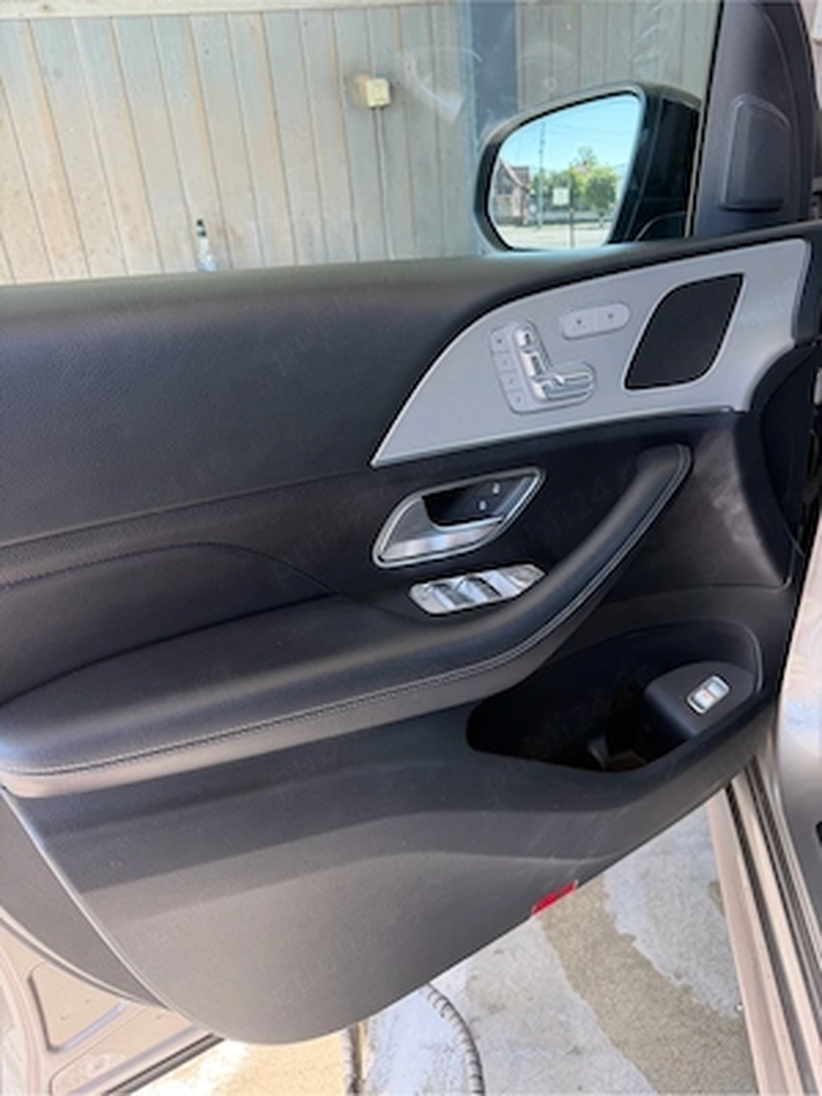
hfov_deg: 56.8
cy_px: 548
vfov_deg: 71.6
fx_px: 760
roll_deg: +5.7
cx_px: 411
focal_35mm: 24
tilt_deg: -23.3
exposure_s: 1/193
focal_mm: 6.76
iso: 80
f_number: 1.78
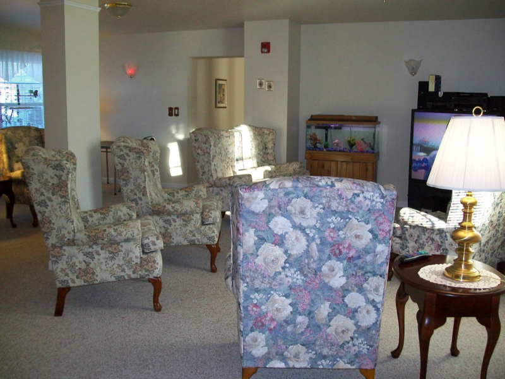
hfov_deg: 51.4
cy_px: 190
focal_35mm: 36
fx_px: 525
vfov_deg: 39.7
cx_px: 252
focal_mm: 6
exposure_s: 1/60
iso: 160
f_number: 2.7
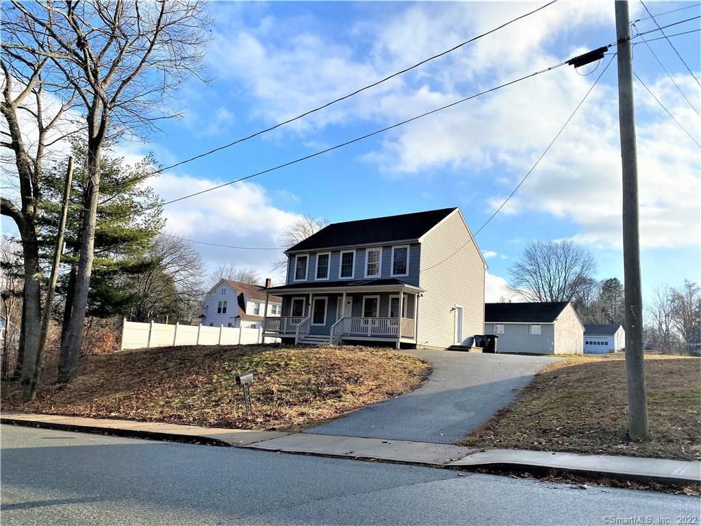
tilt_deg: +10.3
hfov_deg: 67.3
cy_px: 263
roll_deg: -4.0
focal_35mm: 26
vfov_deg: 53.1
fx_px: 527
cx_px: 350
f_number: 1.8
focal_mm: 4.25
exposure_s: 1/2967
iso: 32
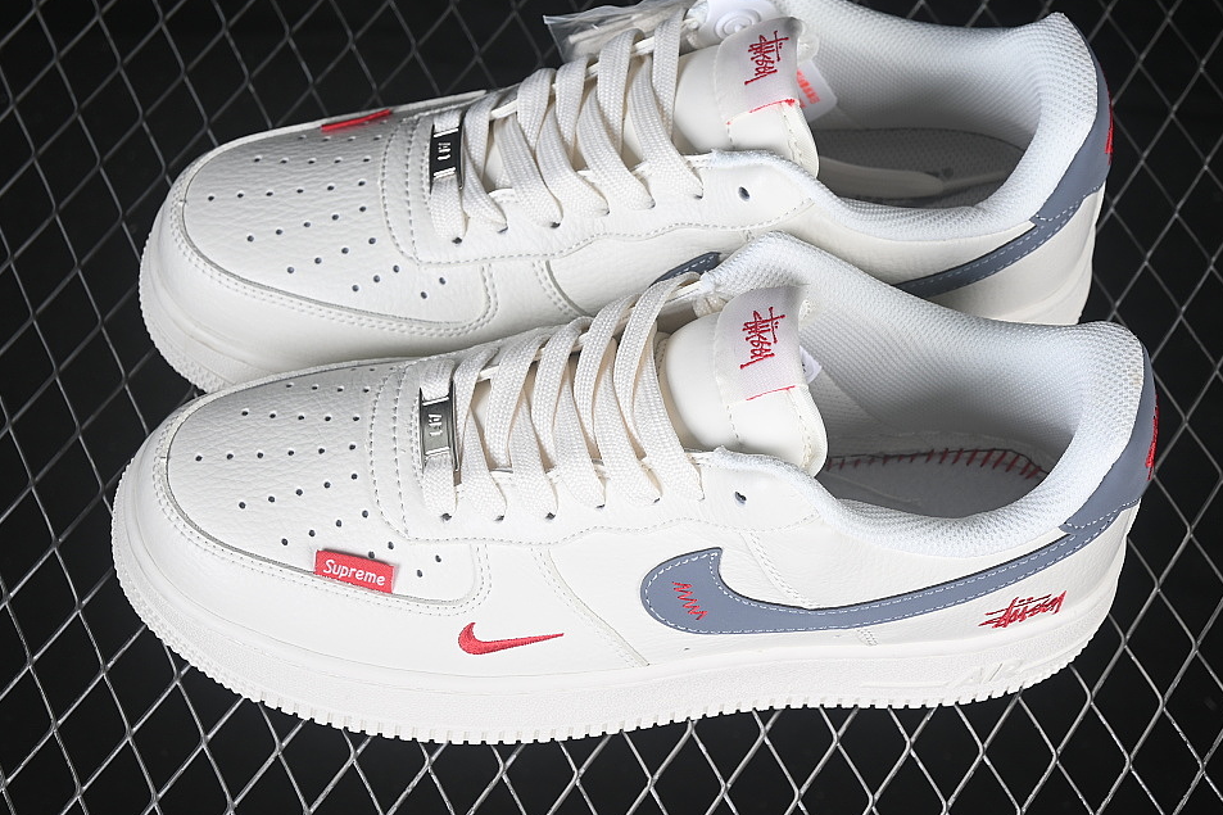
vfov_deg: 16.1
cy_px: 381
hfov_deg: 23.9
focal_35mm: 85
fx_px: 2887
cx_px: 651
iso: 160
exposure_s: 1/100
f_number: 7.1
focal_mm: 50
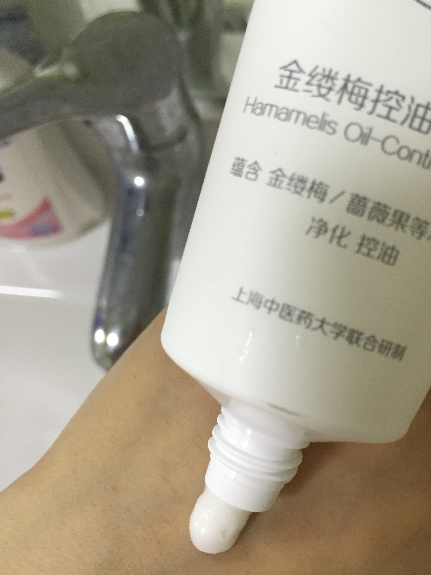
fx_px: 581
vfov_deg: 52.6
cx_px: 259
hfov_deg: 40.5
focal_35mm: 35
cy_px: 301
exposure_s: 1/33
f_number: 2.2
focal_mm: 4.15
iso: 250
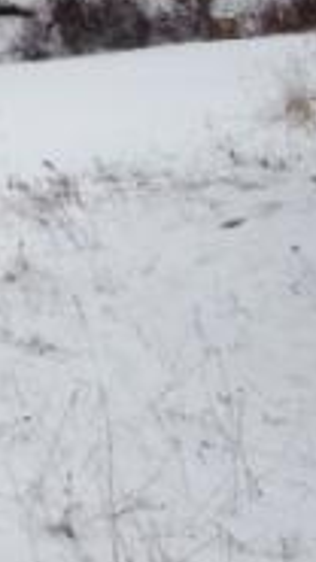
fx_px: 1684
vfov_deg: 18.2
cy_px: -64
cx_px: -392
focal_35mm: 113
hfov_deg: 9.7
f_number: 2.4
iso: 50
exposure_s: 1/226
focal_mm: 4.12
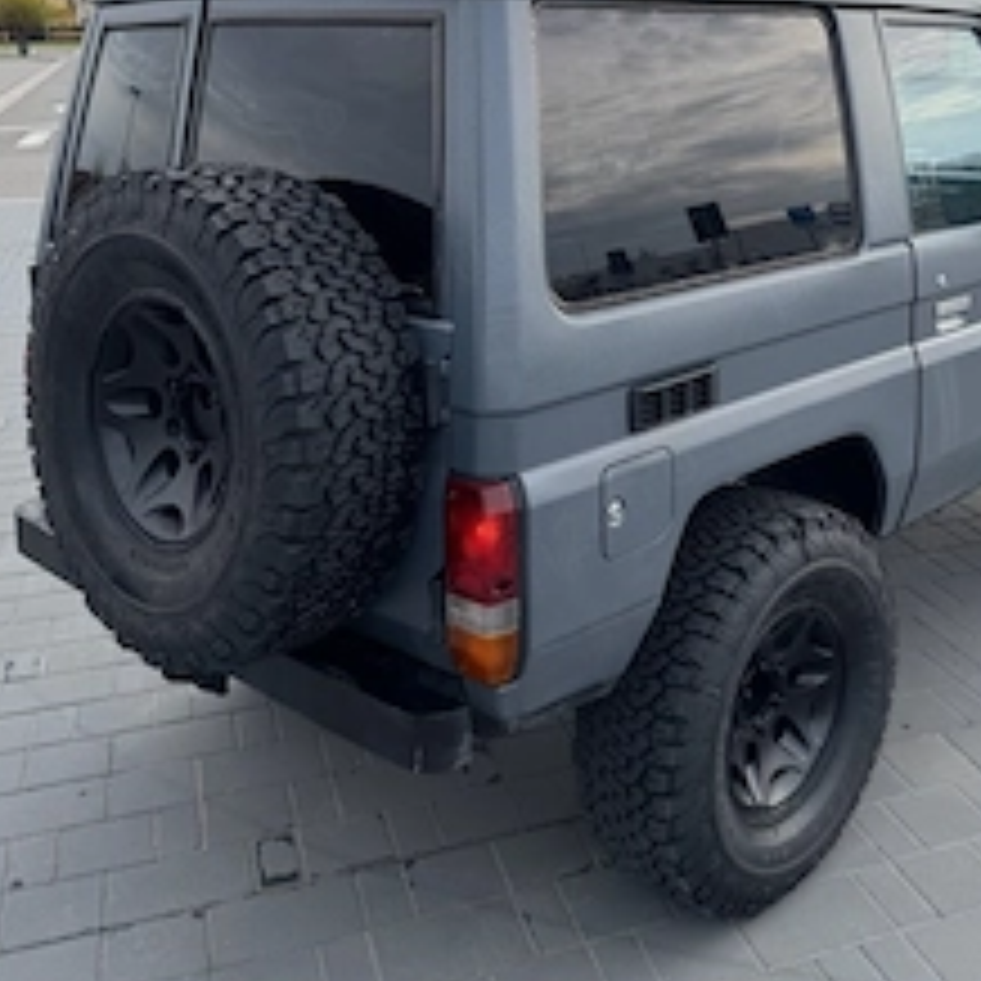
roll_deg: +0.5
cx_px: 644
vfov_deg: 41.7
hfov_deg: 42.3
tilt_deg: -9.2
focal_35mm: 39
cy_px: 256
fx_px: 1250
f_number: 1.78
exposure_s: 1/1980
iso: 80
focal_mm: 6.76
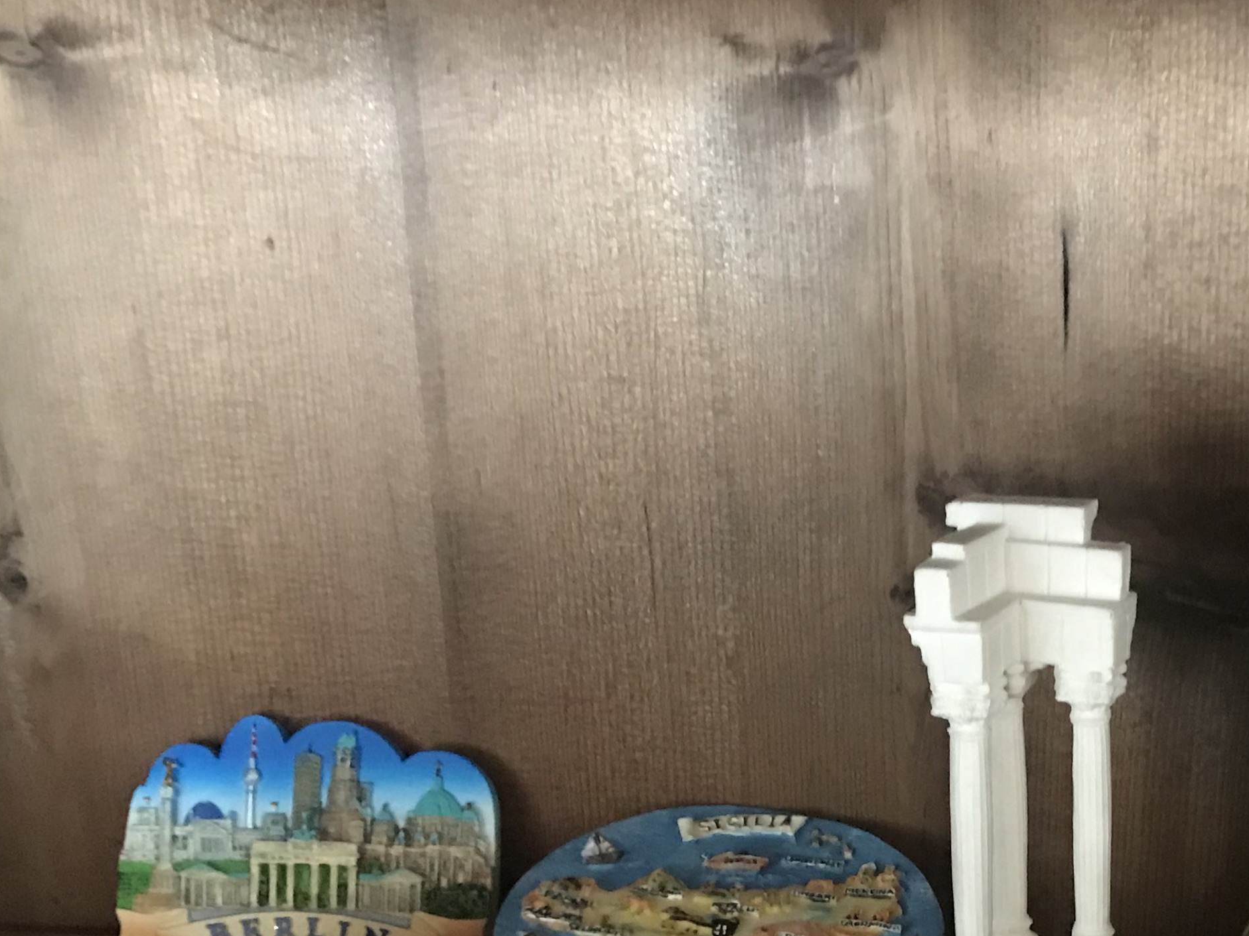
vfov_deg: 23.6
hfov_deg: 30.9
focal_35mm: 60
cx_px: 1097
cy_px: 893
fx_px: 2165
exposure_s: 1/5
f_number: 1.8
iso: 100
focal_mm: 3.99
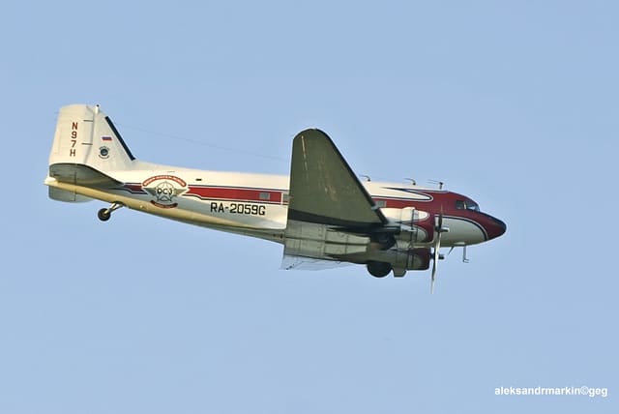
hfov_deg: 10.3
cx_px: 310
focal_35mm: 200
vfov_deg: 6.9
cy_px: 207
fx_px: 3442
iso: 640
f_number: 7.1
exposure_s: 1/640
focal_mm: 200
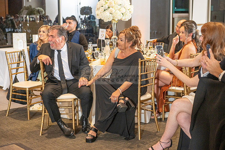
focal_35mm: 60
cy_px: 75
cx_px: 112
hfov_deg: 33.4
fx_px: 375
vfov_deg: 22.6
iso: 800
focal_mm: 60
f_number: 3.5
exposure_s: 1/160
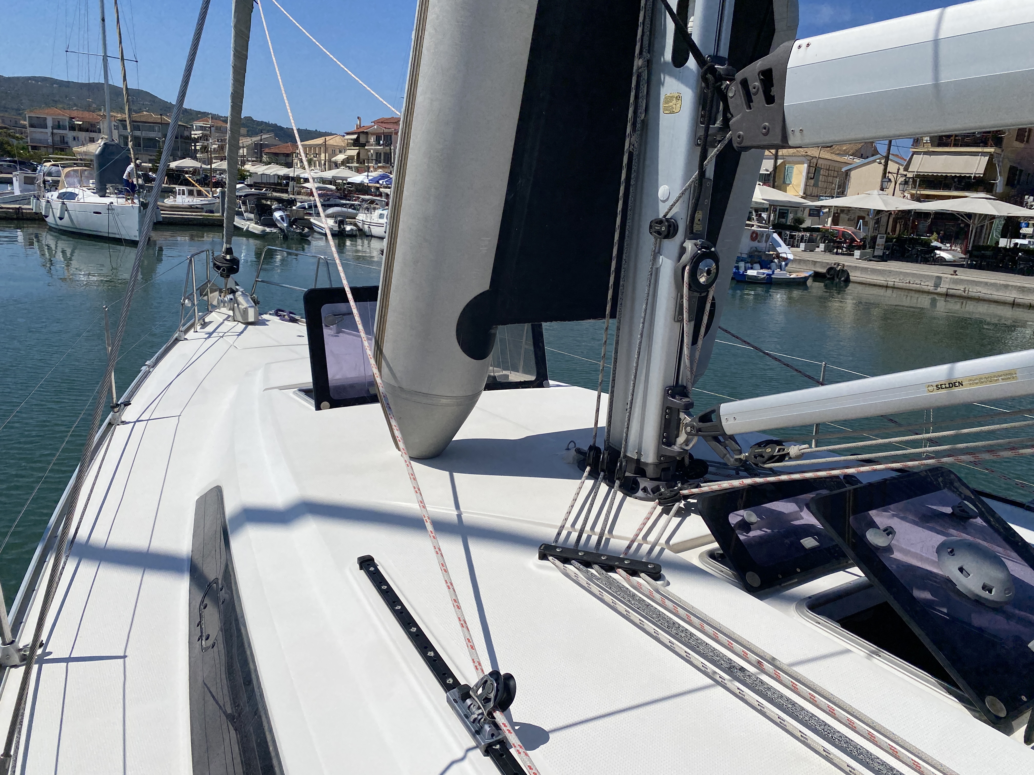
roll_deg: -4.0
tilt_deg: -14.1
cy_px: 388
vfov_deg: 53.1
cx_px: 517
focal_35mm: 26
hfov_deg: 67.3
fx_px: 777
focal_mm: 4.25
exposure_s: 1/9615
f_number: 1.8
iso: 32
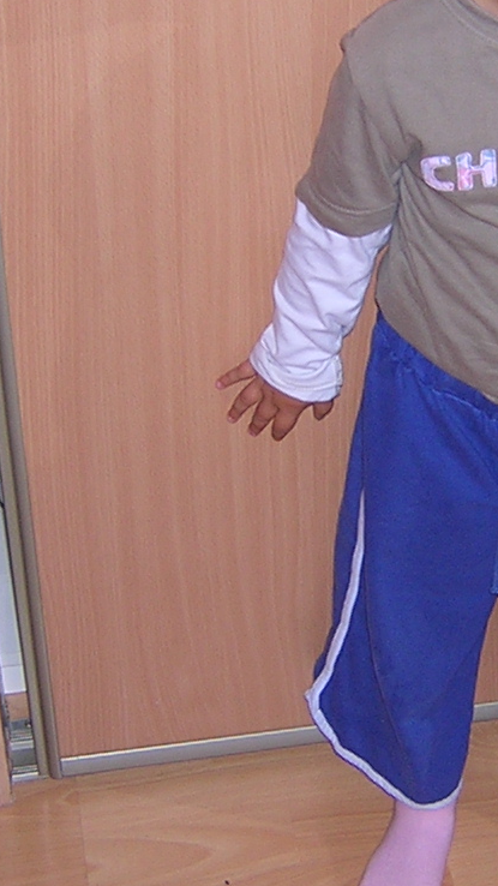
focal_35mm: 85
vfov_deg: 24.9
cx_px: 457
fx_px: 1996
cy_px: 330
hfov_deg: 14.1
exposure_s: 1/60.1
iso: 130
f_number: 2.6
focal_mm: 4.7
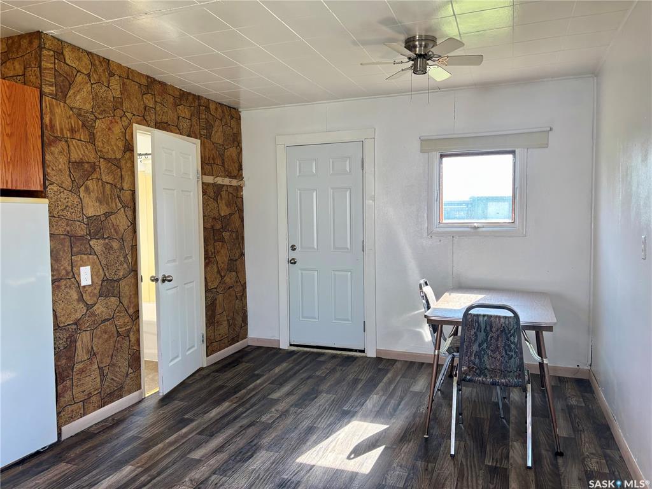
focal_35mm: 26
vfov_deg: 53.1
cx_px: 326
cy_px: 244
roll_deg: -0.1
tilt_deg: -4.1
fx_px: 490
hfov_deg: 67.3
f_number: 1.6
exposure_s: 1/120
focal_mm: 5.96
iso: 80
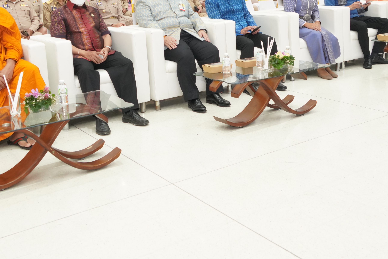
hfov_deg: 41.1
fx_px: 517
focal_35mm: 48
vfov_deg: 27.4
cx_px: 198
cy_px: 44
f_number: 5.6
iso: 2500
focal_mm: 24
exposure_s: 1/100
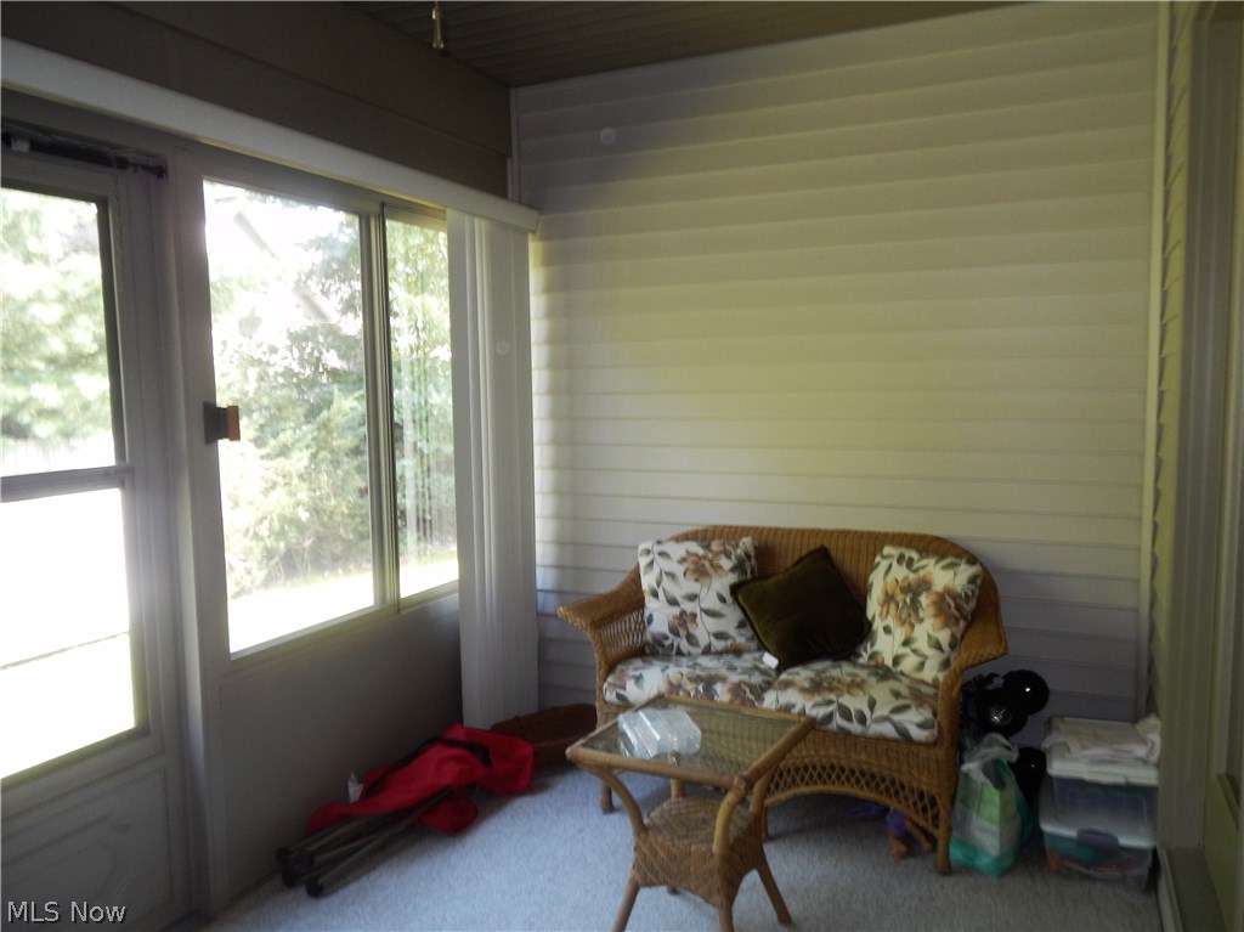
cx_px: 622
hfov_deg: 69.4
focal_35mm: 25
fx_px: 898
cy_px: 466
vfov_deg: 54.8
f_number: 3.2
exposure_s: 1/40
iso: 125
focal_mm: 4.5
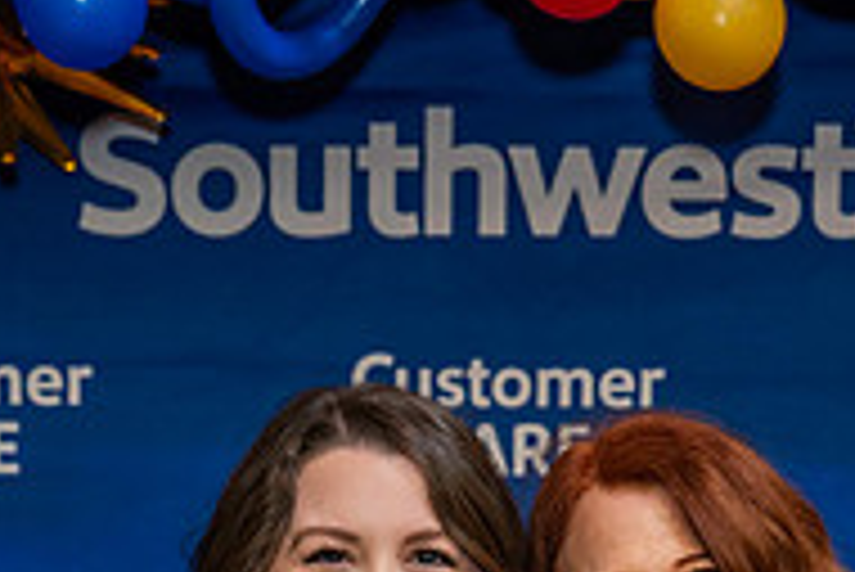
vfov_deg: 10.0
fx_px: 3161
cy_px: 831
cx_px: 477
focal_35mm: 133
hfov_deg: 15.4
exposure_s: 1/160
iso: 1250
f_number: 4
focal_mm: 42
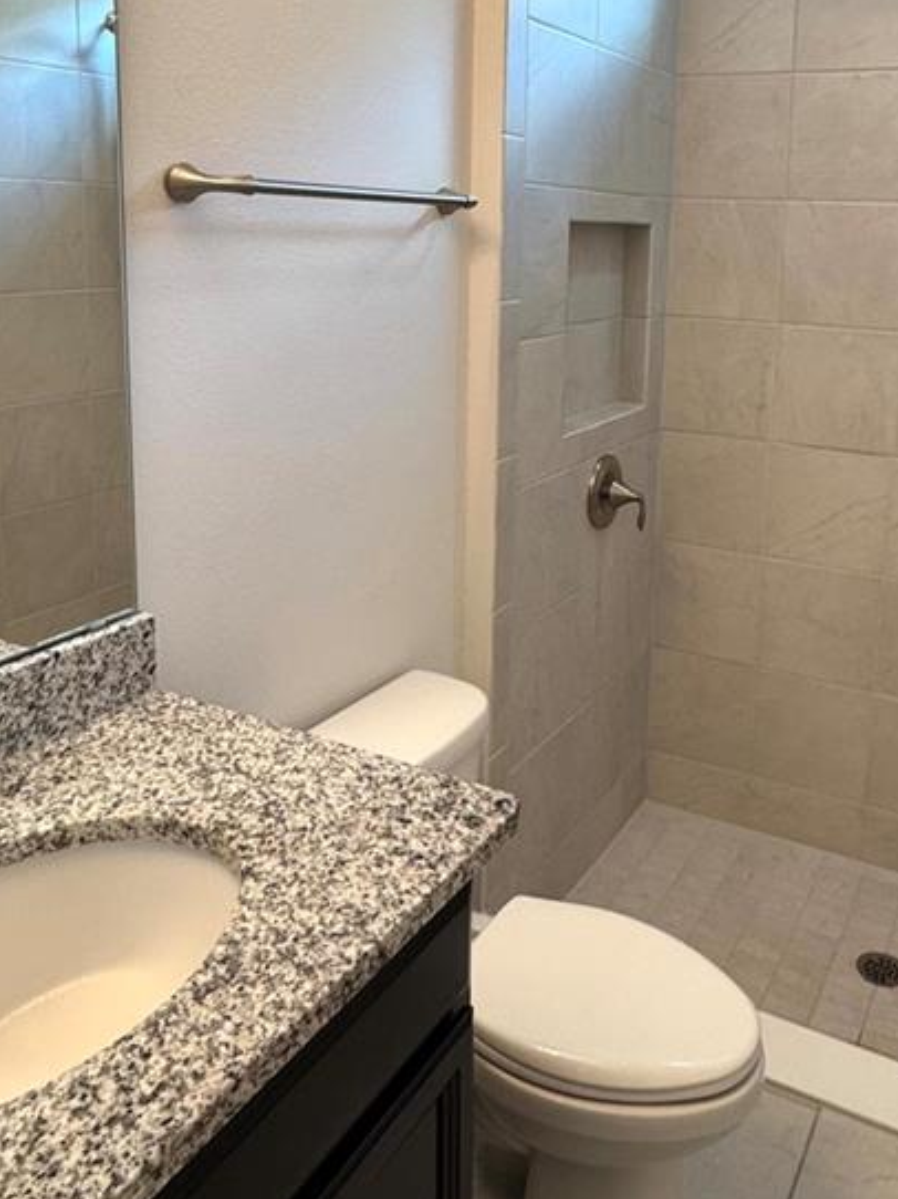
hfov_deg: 45.0
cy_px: 389
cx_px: 564
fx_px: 1073
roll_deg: -1.5
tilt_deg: -8.7
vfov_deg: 57.0
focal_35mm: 31
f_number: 2.2
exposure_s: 1/60
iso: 200
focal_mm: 2.22
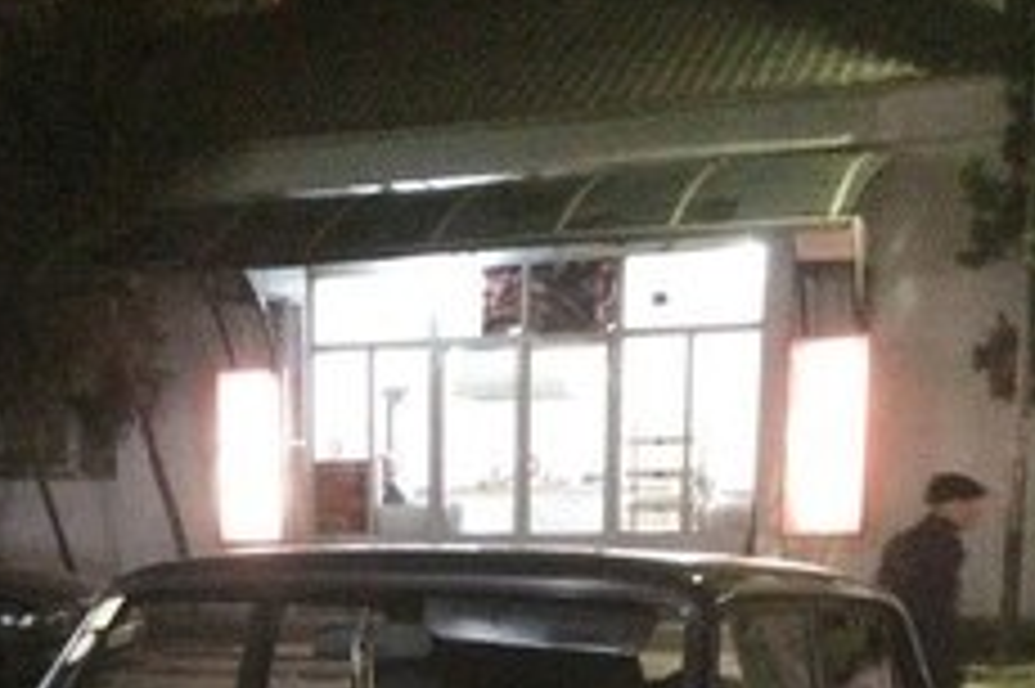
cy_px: 877
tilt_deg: -15.5
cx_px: 279
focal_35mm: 65
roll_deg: -0.1
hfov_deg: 30.5
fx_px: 1867
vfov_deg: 19.4
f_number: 2.2
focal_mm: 4.15
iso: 1250
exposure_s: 1/17
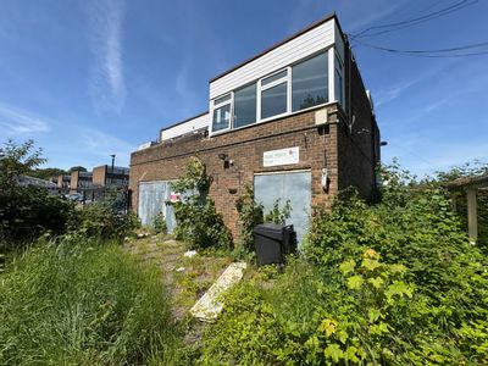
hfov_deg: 102.1
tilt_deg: +6.5
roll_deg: -0.2
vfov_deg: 85.7
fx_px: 197
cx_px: 244
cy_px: 183
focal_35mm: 14
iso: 40
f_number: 2.2
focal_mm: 2.22
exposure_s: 1/1709
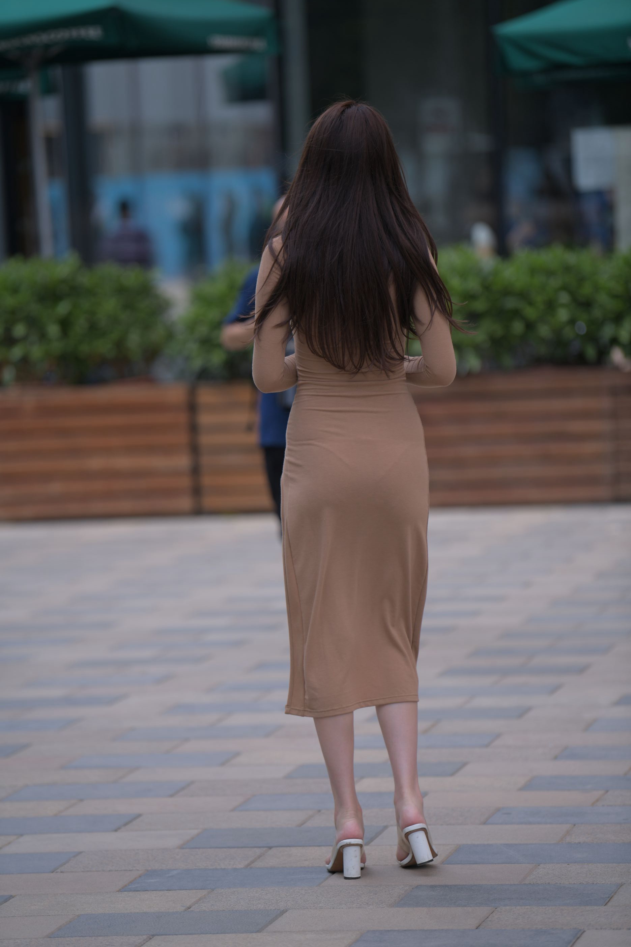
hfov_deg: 7.8
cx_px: 316
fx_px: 4601
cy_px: 474
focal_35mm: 175
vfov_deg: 11.7
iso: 125
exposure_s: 1/800
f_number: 3.2
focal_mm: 175
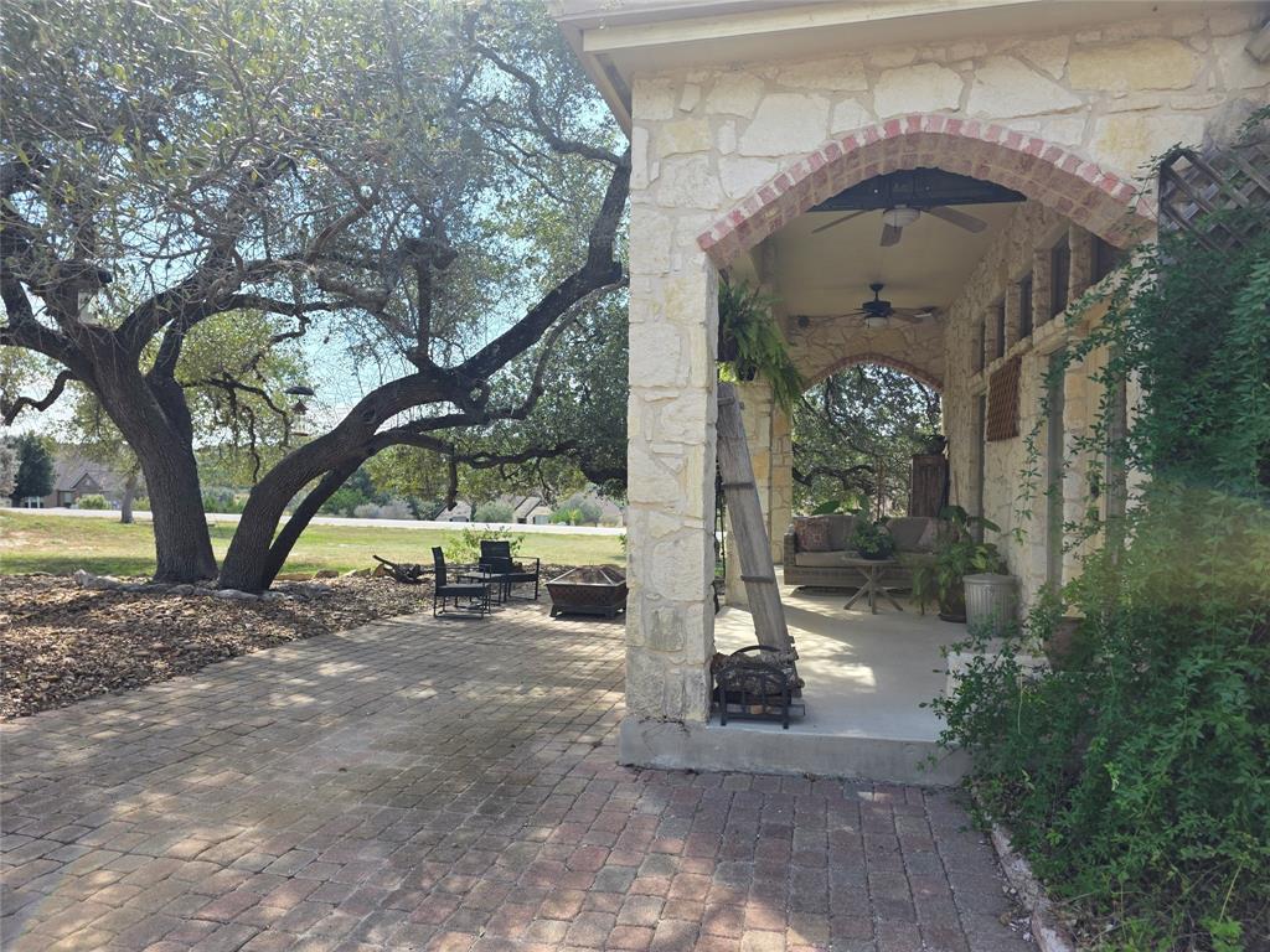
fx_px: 844
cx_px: 635
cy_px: 476
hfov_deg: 73.9
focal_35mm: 23
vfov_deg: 58.9
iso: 80
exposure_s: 1/1723
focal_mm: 6.3
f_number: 1.7
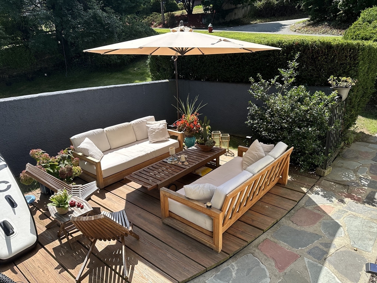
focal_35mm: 24
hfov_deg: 71.6
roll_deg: +0.6
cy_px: 142
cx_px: 188
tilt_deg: -20.3
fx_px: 261
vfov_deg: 56.8
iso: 80
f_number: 1.78
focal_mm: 6.86
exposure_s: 1/1812
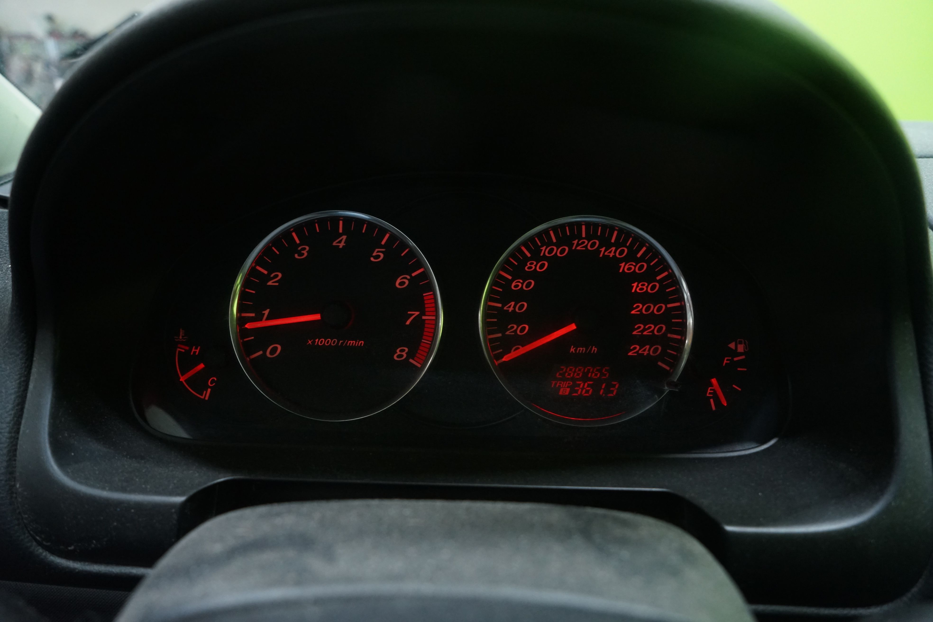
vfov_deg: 53.1
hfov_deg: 73.7
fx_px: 622
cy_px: 311
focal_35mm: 24
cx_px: 466
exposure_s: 1/20
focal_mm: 24
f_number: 5
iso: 2500
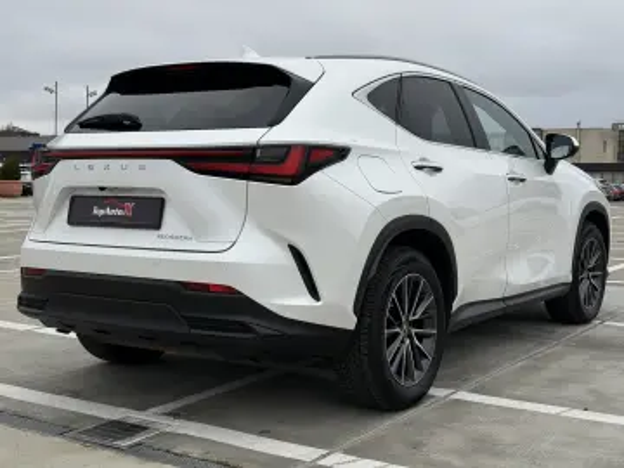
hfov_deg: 39.7
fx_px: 865
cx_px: 312
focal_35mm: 48
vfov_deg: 30.3
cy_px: 234
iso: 64
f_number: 1.78
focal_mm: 6.76
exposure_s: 1/1041
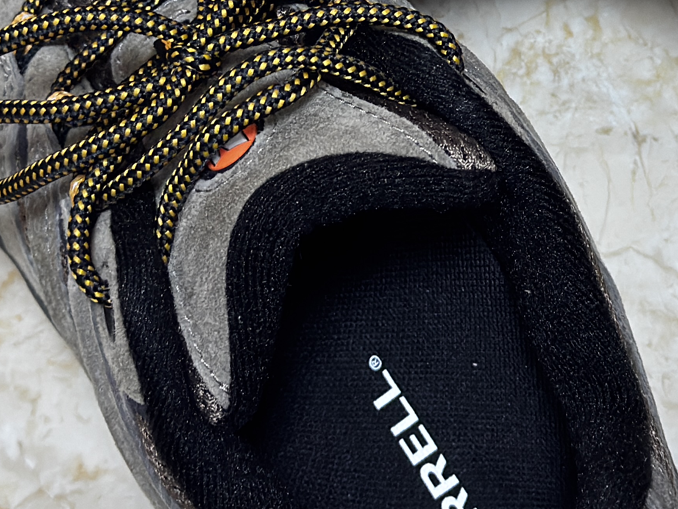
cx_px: 468
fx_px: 2253
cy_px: 15
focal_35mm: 115
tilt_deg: -66.9
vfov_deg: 12.7
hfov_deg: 17.1
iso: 320
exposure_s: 1/33
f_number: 1.78
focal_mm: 6.76
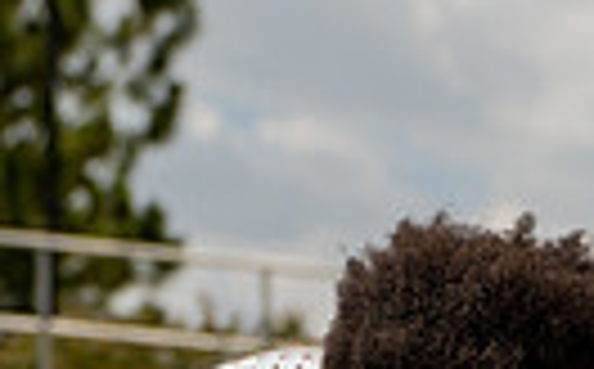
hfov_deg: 10.0
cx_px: 558
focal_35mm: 209
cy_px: 918
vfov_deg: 6.0
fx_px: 3378
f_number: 6.3
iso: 50
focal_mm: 60
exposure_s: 1/200
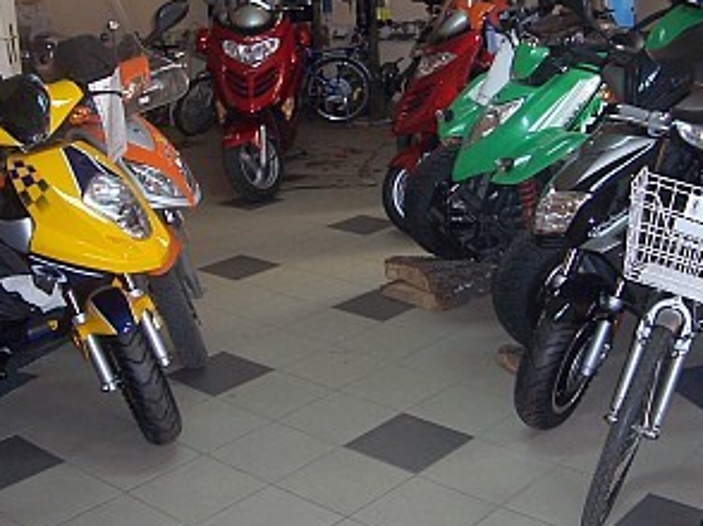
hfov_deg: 36.8
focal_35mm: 52
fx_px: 1055
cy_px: 178
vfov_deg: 27.8
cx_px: 406
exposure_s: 1/60
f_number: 2.7
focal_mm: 5.6
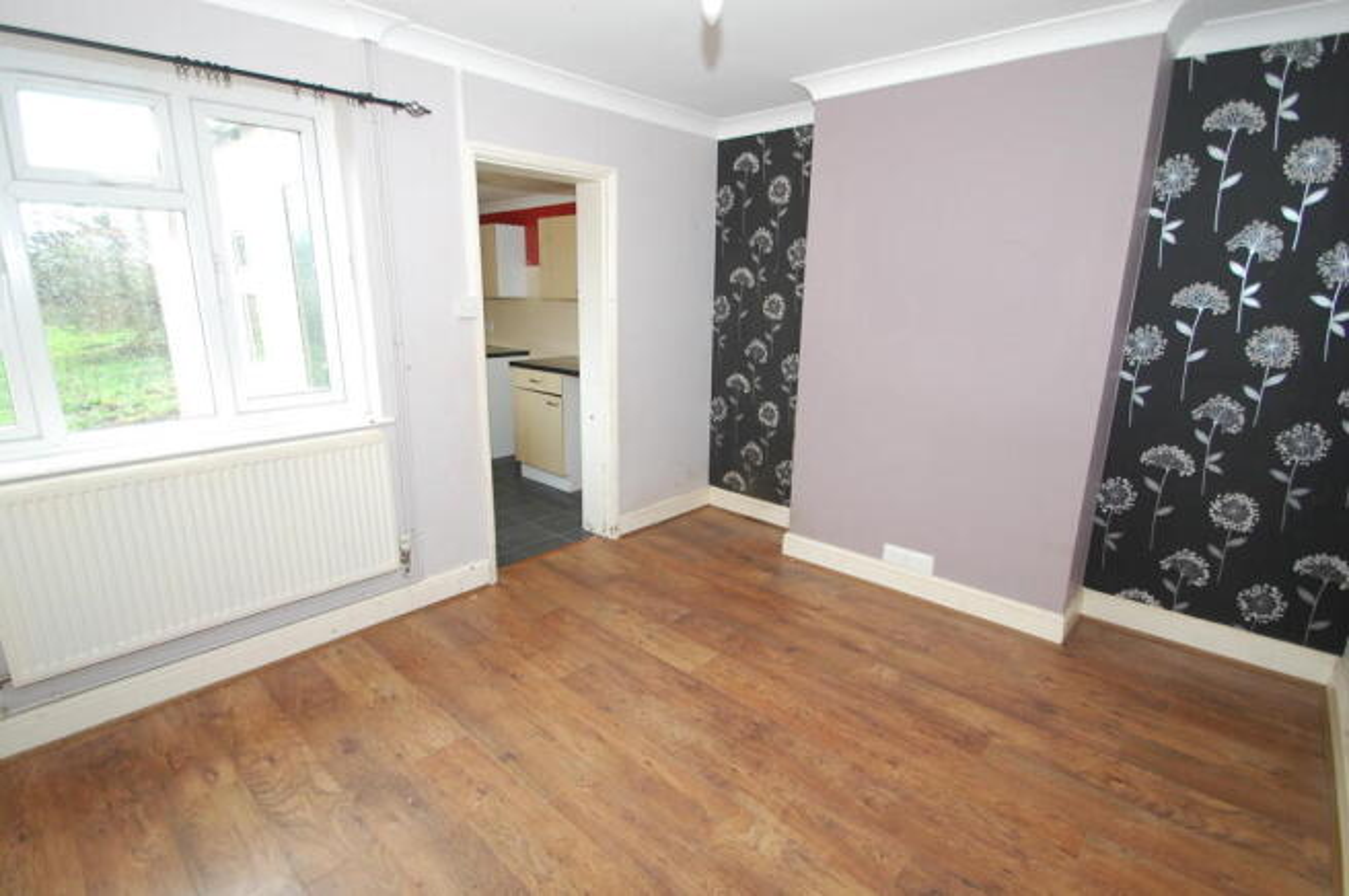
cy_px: 448
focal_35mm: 16
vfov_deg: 71.9
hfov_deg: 95.0
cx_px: 674
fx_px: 618
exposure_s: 1/60
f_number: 4
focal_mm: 11
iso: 400
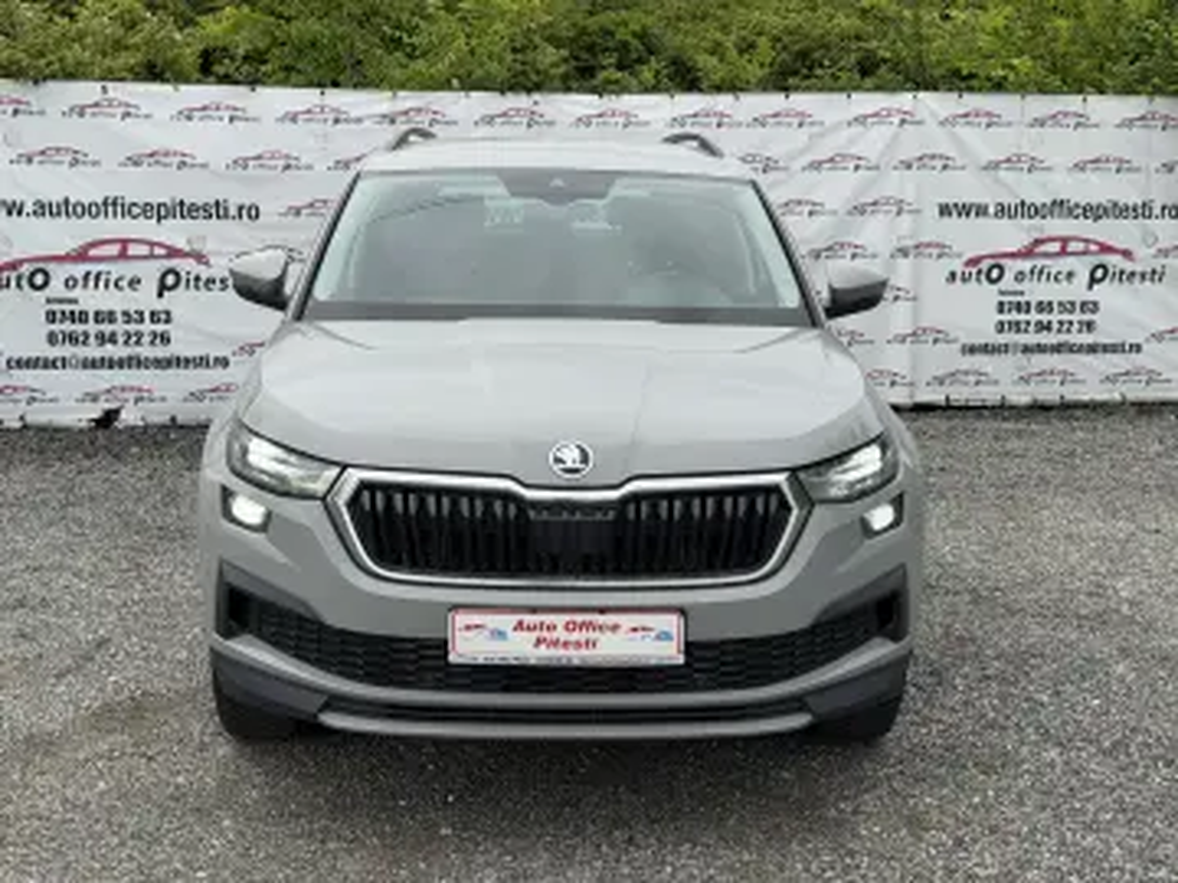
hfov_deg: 39.7
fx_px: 1633
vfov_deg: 30.3
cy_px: 442
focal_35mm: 48
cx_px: 589
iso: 64
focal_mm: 6.76
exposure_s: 1/1883
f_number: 1.78
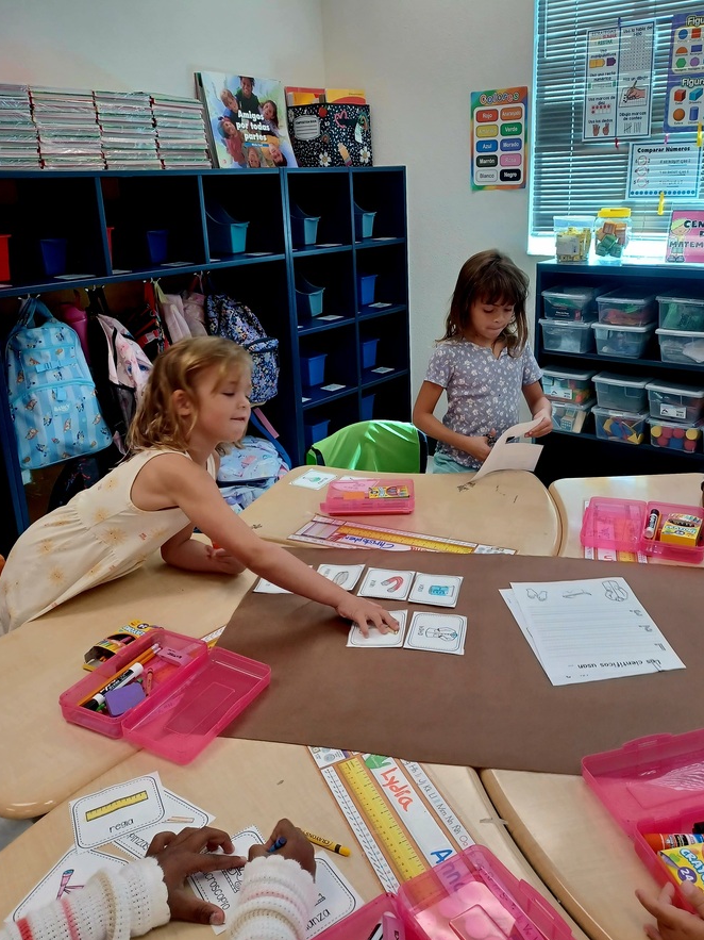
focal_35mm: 29
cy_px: 409
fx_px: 787
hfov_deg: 48.1
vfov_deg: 61.4
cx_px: 398
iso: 200
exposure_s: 1/50
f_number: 1.8
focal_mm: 4.6
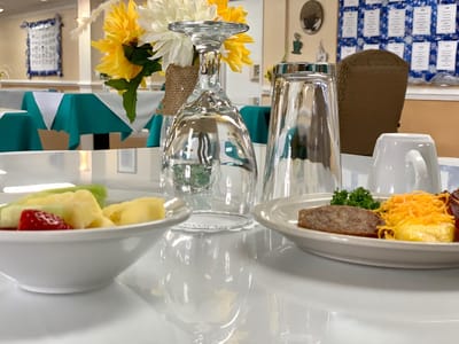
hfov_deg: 36.8
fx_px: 690
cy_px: 172
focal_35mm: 52
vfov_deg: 28.0
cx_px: 230
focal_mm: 6
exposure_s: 1/60
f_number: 2.4
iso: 125
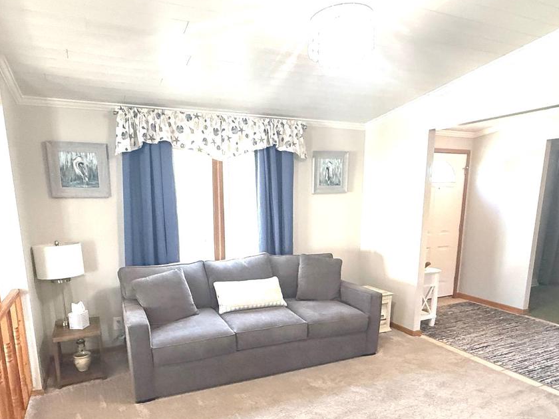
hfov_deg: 71.5
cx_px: 265
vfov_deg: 55.8
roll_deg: +2.5
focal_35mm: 24
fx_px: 388
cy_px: 275
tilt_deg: -10.5
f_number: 2.2
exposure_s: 1/120
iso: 640
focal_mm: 2.22
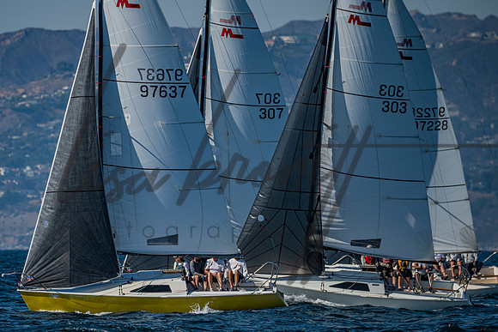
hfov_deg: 3.7
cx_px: 174
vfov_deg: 2.5
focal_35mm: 559
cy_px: 229
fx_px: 7731
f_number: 5.6
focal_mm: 400
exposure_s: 1/1000
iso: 100
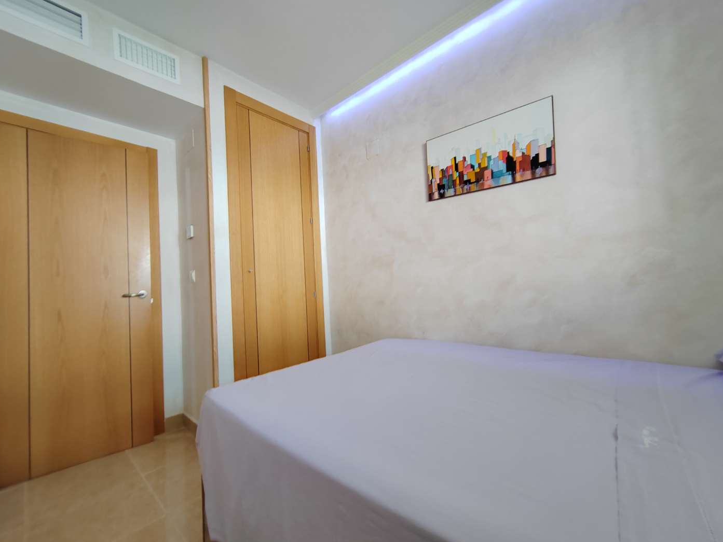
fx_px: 292
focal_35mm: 14
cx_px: 348
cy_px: 275
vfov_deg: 85.7
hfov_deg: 102.0
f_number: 2.2
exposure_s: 1/33
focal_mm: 2.16
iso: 500
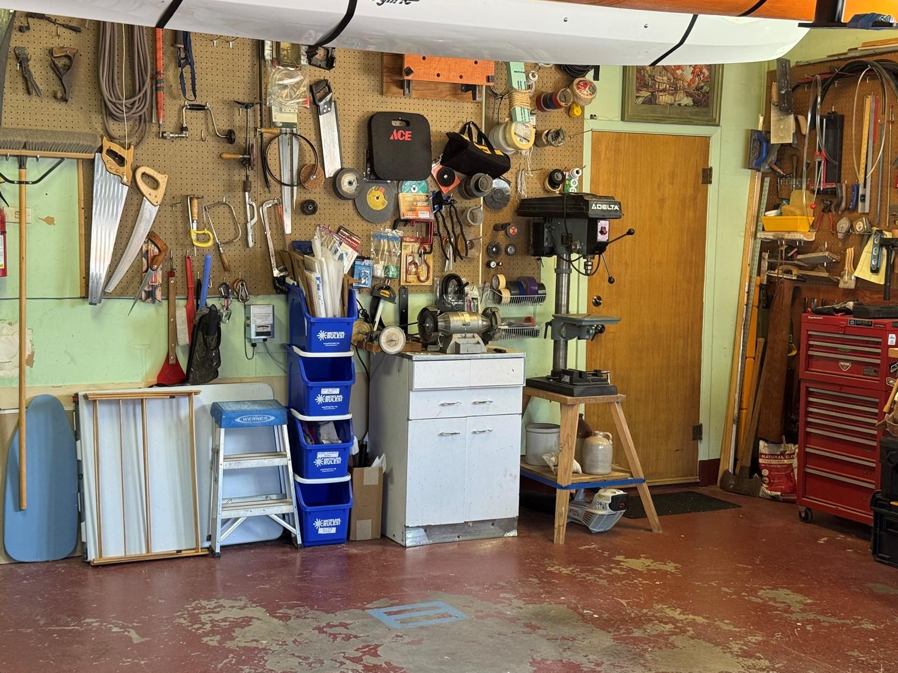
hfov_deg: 38.2
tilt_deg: -5.5
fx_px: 1297
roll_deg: -1.4
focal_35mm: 50
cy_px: 345
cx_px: 451
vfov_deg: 29.1
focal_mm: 6.76
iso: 125
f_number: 1.78
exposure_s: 1/60
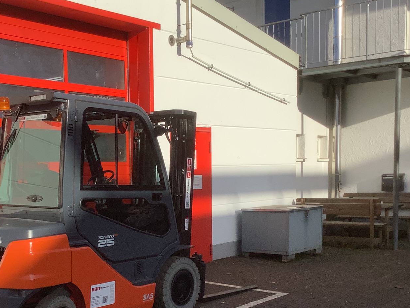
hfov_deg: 36.7
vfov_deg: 28.2
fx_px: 604
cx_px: 108
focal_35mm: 51
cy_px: 230
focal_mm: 3.3
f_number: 2.4
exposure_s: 1/1988
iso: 25
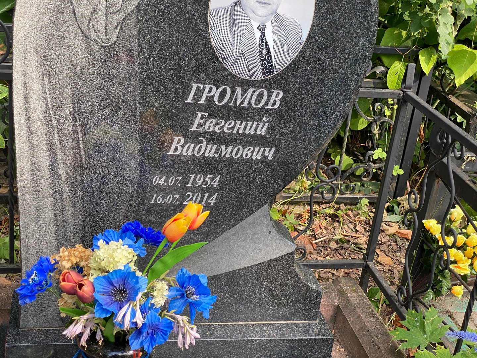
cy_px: 179
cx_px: 238
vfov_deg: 28.0
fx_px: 717
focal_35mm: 52
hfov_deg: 36.8
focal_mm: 6
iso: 25
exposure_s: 1/122
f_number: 2
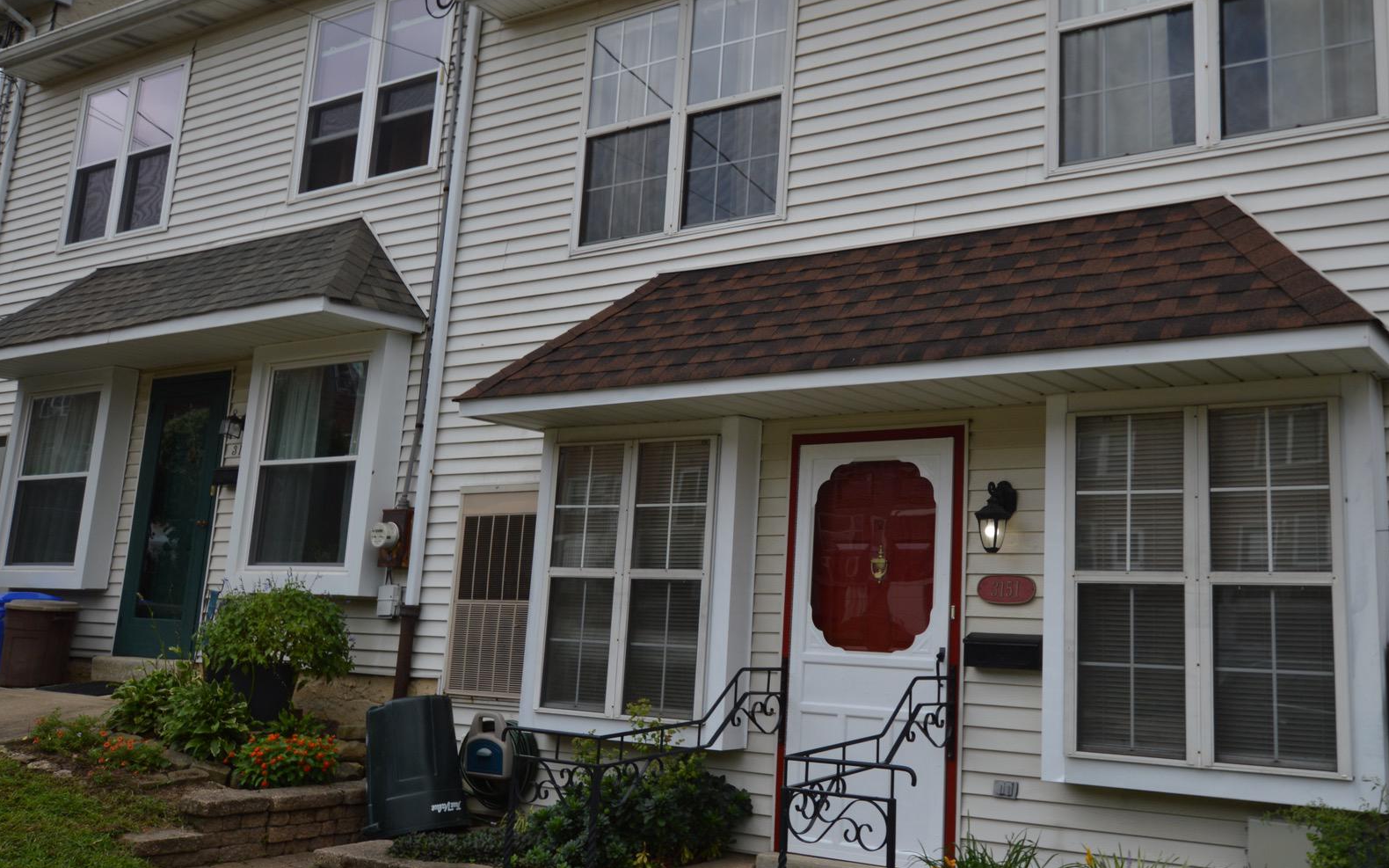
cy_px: 371
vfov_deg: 37.5
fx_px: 1274
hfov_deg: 56.6
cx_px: 856
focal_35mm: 34
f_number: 8
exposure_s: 1/250
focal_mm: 17
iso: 100
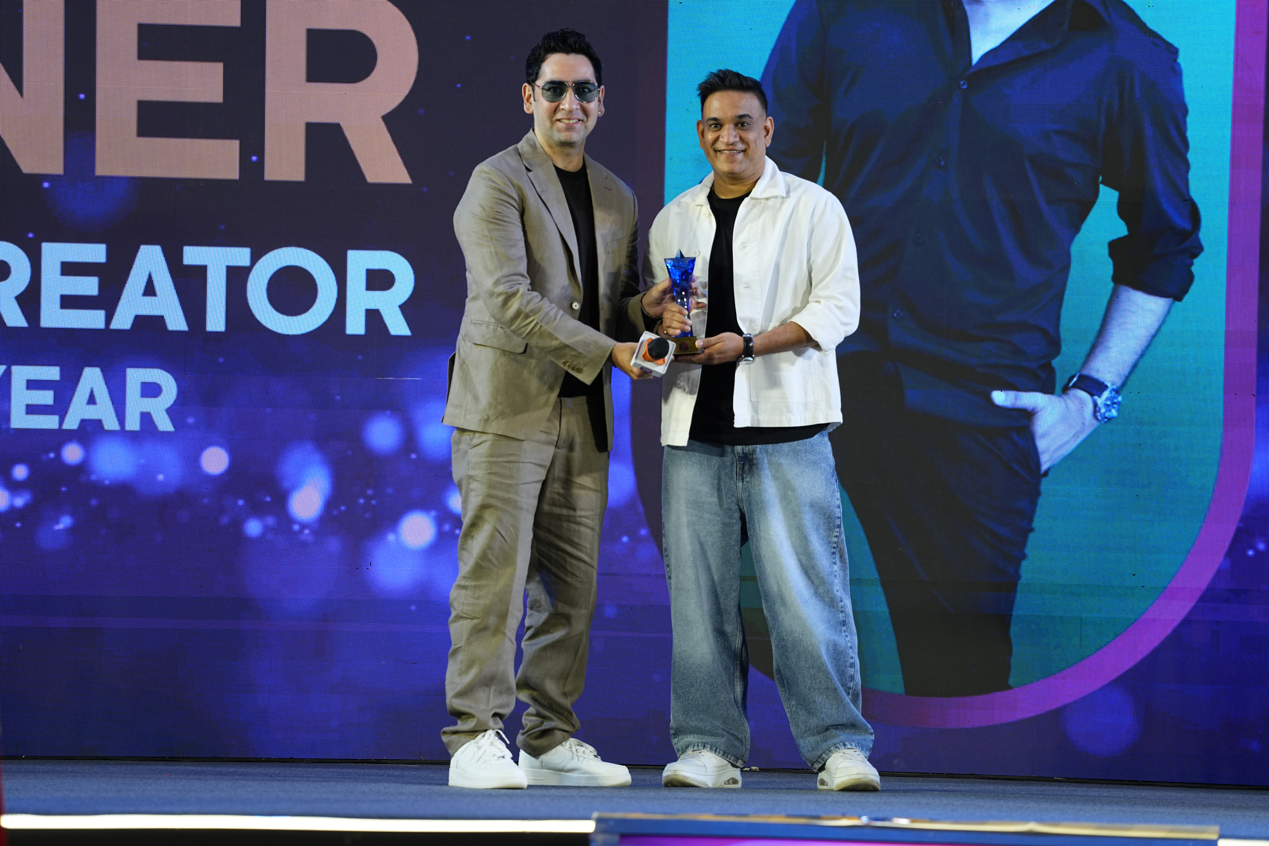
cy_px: 423
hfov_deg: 11.7
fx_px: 6204
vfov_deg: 7.8
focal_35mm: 176
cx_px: 634
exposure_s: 1/200
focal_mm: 176
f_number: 3.2
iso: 640
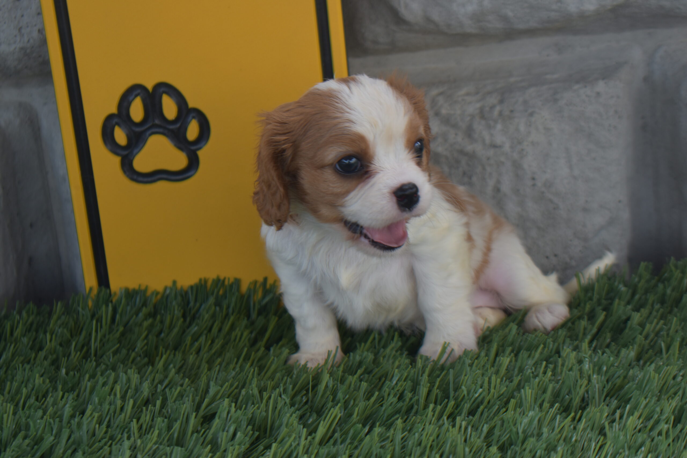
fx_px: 1574
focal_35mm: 82
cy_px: 229
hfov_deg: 24.6
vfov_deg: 16.6
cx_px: 344
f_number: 5.6
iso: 200
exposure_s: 1/200
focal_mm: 55
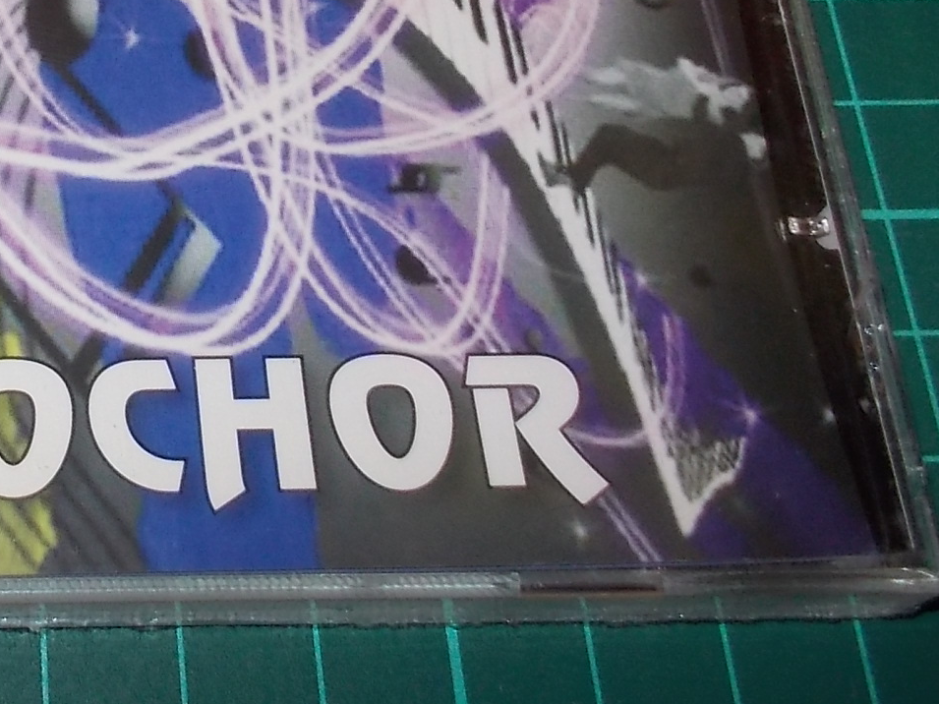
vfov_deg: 20.7
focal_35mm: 69
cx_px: -36
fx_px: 1871
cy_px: 15
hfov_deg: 26.4
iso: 200
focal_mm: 4.1
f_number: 3.3
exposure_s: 1/30
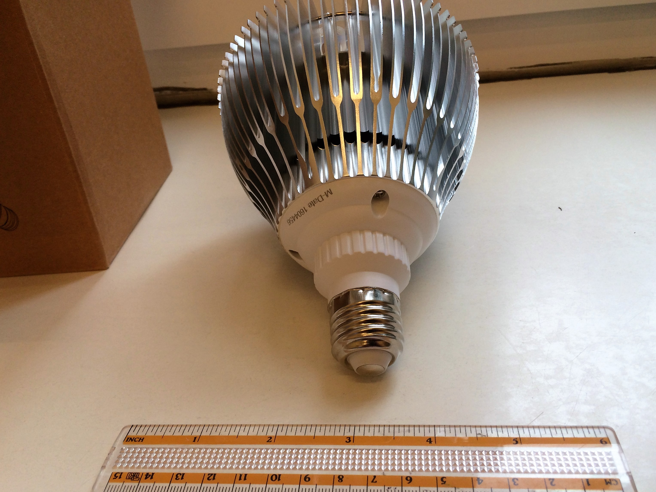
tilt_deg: -29.5
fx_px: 550
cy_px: 246
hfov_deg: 61.7
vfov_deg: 48.2
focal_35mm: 29
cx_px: 328
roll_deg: +4.7
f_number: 2.2
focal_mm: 4.15
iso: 50
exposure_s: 1/100
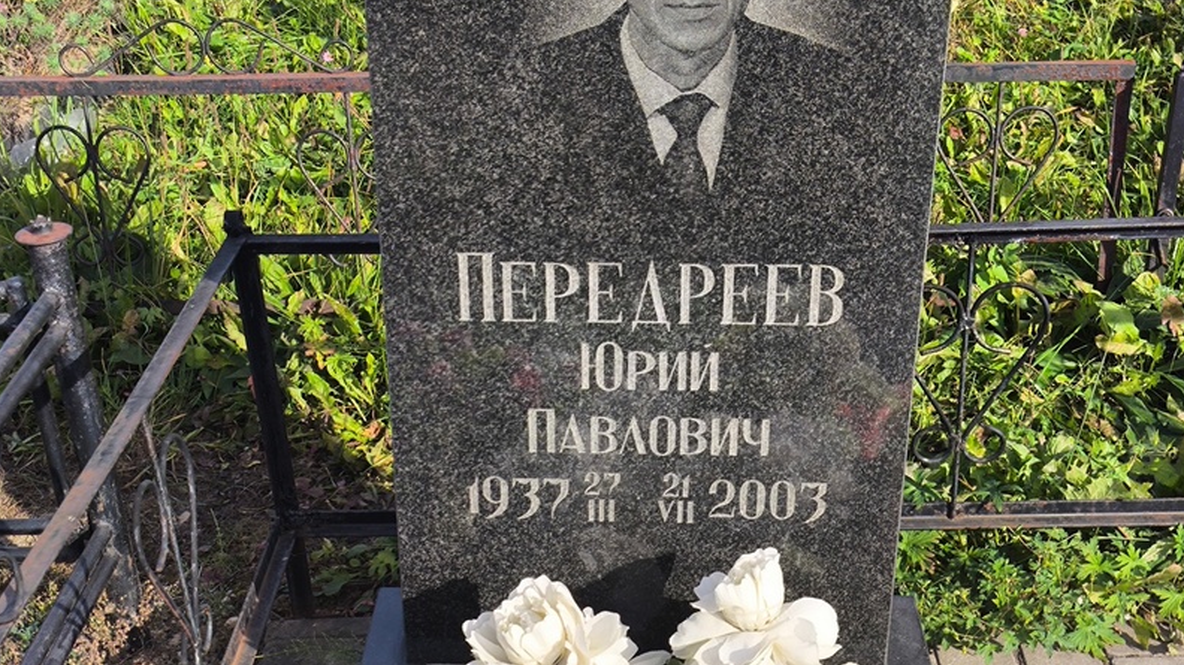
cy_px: 423
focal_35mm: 55
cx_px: 591
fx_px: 1726
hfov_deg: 37.9
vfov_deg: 21.8
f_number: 1.7
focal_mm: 4.71
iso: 50
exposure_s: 1/1201
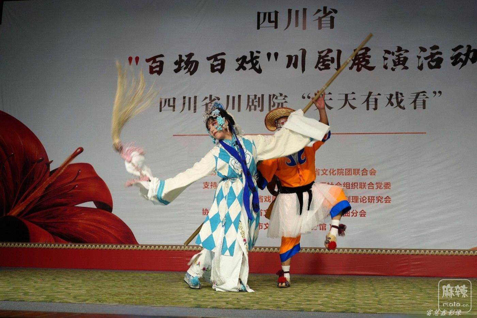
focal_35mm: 33
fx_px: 437
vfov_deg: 40.0
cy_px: 159
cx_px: 238
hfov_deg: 57.2
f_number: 4
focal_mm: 33
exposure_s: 1/160
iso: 320
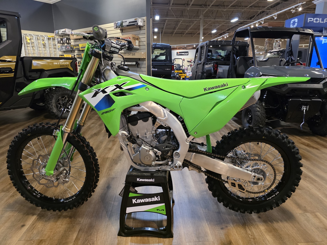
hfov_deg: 73.9
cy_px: 122
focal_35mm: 23
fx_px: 217
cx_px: 164
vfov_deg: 58.9
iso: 1000
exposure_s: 1/120
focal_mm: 6.3
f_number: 1.7
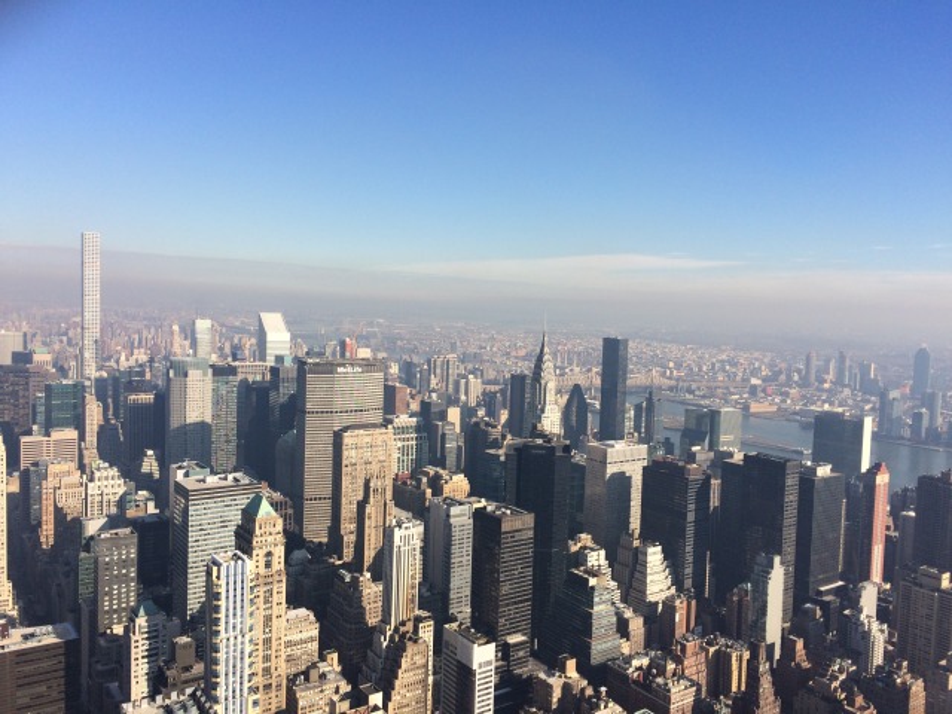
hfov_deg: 61.7
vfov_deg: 48.2
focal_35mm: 29
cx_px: 476
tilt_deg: -4.8
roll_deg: -1.8
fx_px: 798
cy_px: 357
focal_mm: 4.15
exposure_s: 1/2283
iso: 32
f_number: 2.2
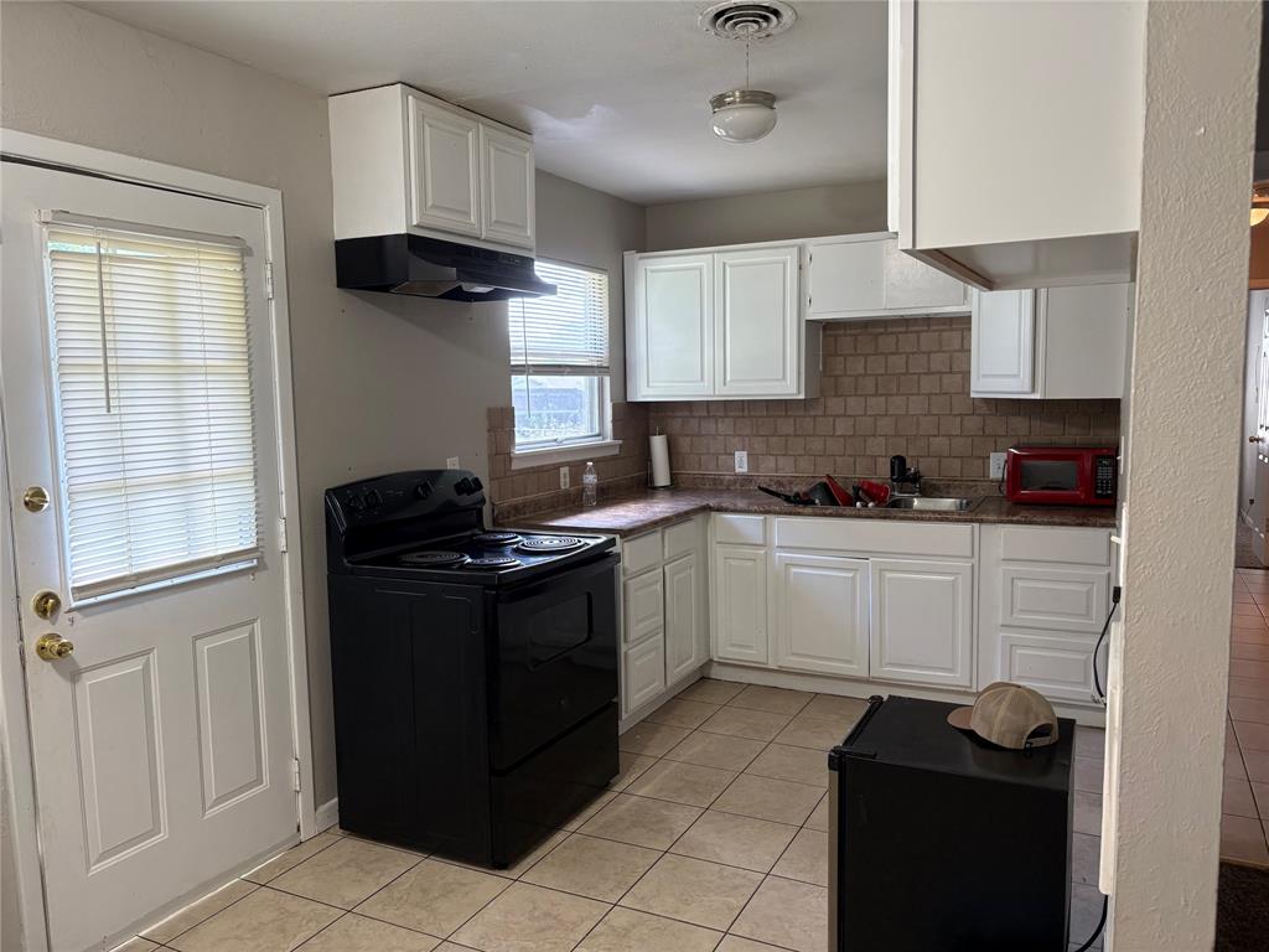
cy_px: 476
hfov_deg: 67.3
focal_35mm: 26
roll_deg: +1.0
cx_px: 634
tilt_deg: -4.8
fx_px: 953
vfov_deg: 53.1
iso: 125
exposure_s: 1/60
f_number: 1.6
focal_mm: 5.96
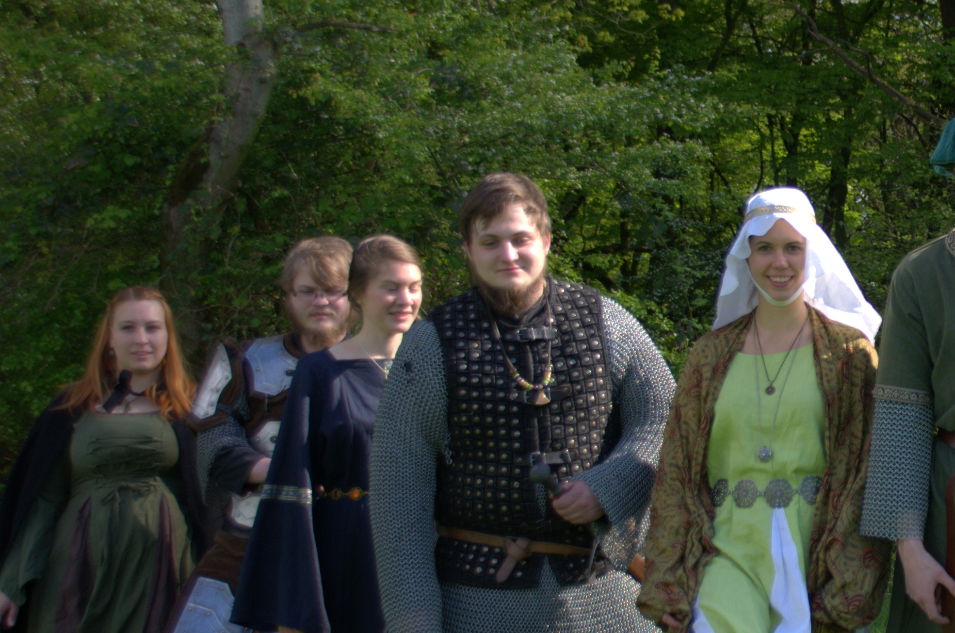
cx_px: 977
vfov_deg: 13.9
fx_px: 2595
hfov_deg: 20.1
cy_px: 340
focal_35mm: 98
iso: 180
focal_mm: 26
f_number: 4
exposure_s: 1/500
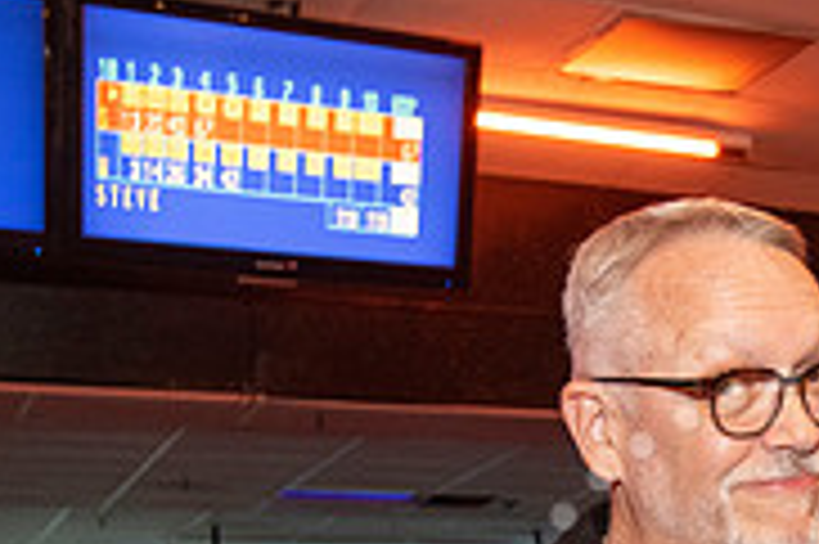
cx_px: 882
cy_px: 780
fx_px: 1887
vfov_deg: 15.3
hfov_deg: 23.1
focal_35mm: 83
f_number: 5.6
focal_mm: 26
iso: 2500
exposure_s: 1/80
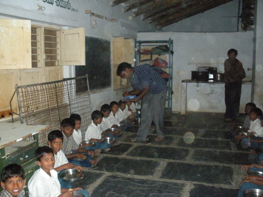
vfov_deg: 39.7
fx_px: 274
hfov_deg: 51.4
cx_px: 132
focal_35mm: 36
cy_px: 98
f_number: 3.5
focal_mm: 6.3
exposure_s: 1/60
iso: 800
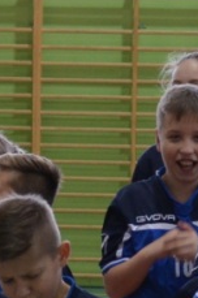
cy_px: 314
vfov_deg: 9.0
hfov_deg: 6.0
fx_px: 1887
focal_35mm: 228
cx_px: 186
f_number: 4.2
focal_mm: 34
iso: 1600
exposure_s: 1/100
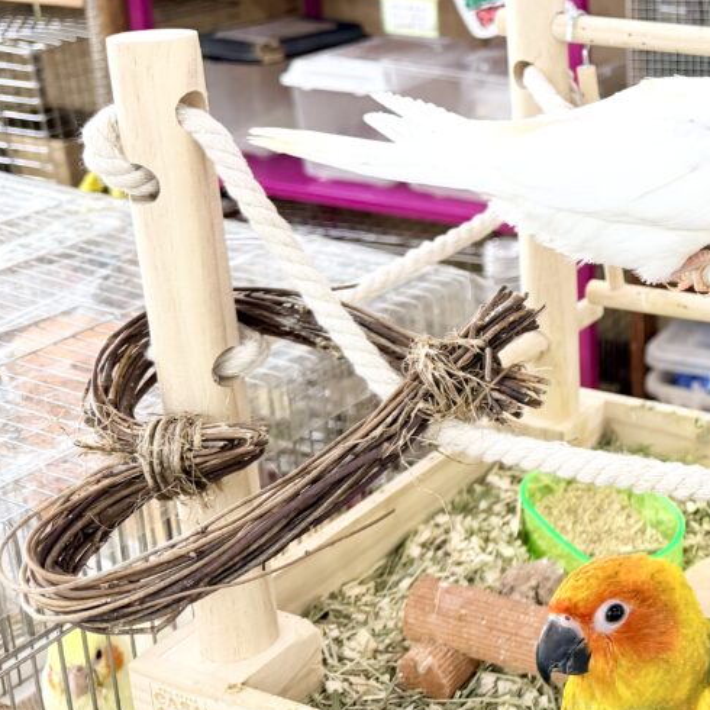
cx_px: 838
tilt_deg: -16.9
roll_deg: -1.9
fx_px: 1207
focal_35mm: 52
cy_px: 175
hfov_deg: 28.7
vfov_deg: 32.2
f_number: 1.78
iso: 200
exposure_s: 1/100
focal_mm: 6.76
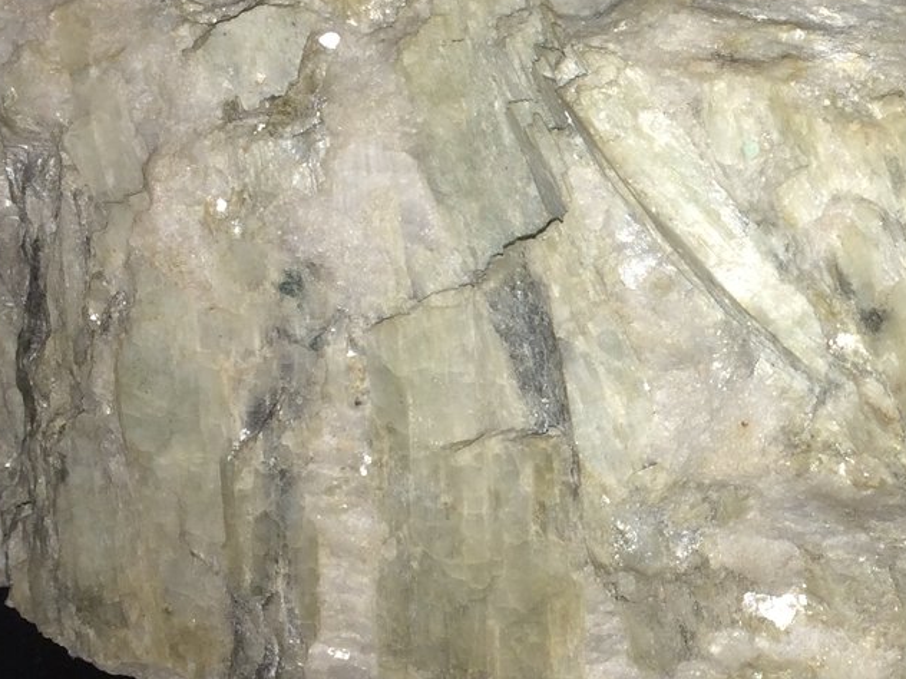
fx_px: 1989
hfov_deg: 24.6
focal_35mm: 76
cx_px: 876
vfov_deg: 19.3
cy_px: 211
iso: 32
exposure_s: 1/122
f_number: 2.2
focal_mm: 4.12
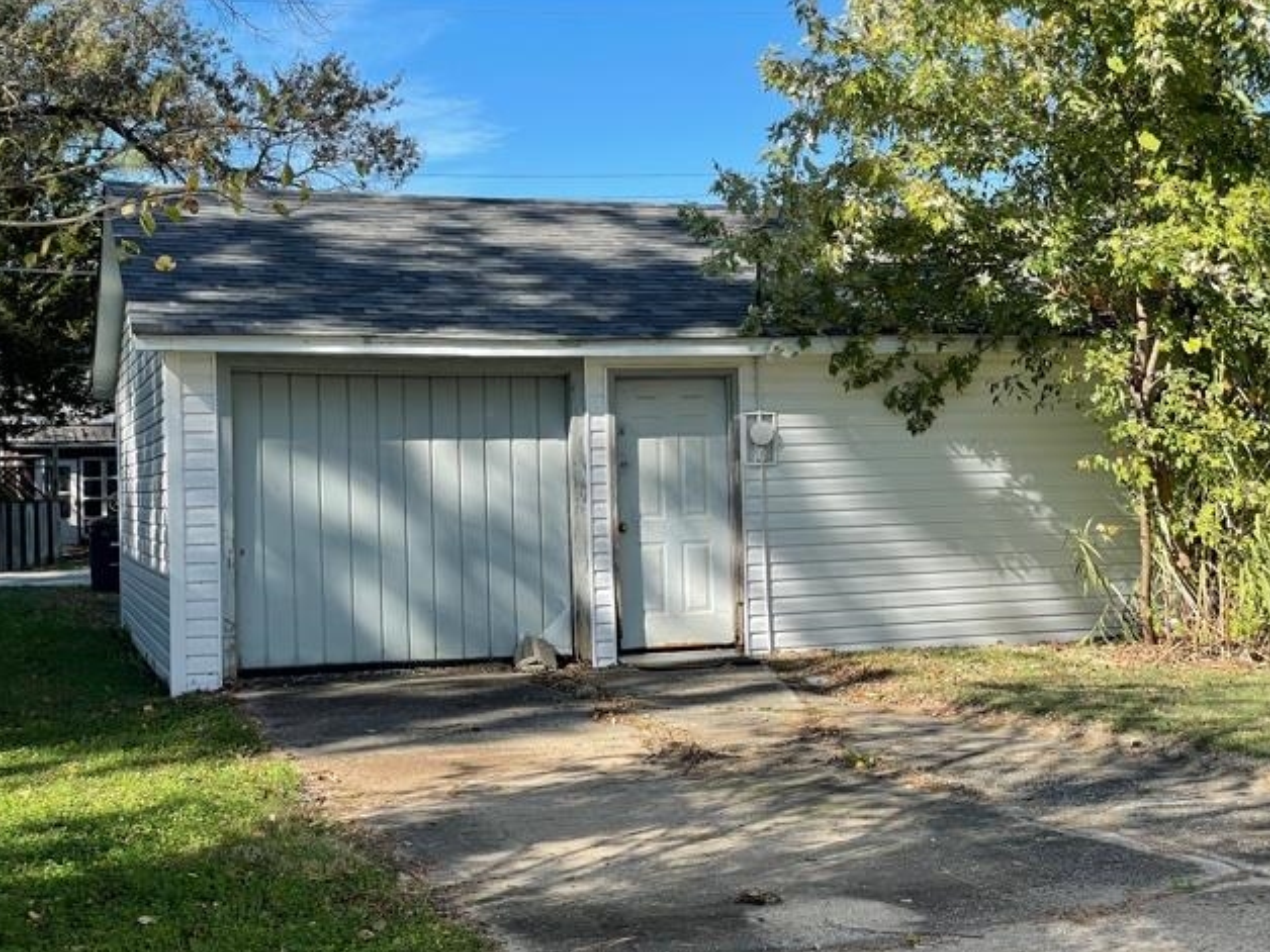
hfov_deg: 36.2
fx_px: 1944
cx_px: 639
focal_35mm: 53
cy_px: 481
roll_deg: +1.3
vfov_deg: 27.5
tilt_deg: -0.6
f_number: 2
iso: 25
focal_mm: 6
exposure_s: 1/716
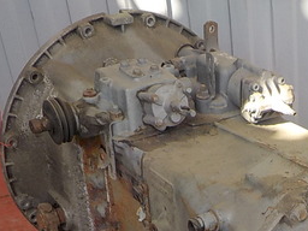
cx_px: 286
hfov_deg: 25.1
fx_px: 667
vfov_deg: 18.6
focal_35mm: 75
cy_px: 279
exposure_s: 1/100
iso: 125
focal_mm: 4.1
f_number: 3.3
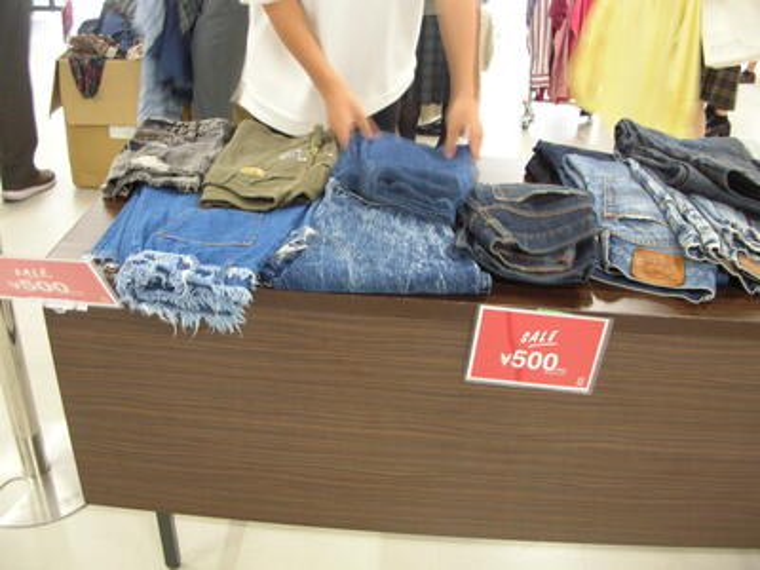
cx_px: 380
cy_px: 285
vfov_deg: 40.7
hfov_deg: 52.6
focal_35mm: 35
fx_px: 768
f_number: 2.8
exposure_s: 1/5.7
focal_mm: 5.8
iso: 119
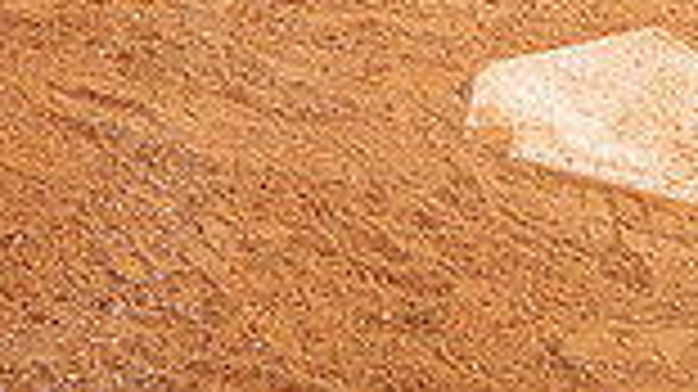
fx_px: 1461
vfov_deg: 11.7
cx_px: 279
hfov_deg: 26.8
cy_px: -617
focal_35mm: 79
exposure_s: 1/250
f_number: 5.6
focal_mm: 26
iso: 100
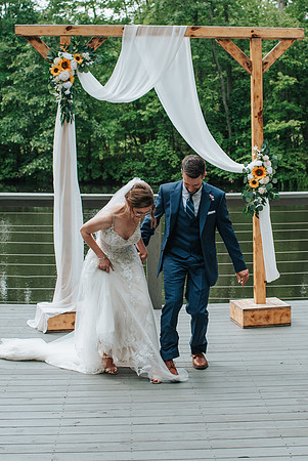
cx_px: 177
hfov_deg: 19.4
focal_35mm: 70
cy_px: 243
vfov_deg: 28.7
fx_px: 898
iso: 220
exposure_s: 1/800
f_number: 3.5
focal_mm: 35
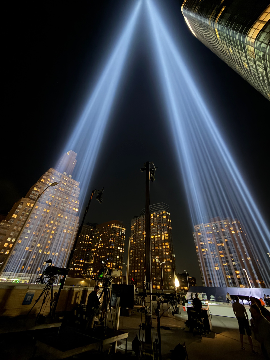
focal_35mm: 14
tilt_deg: +37.8
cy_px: 180
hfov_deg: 85.7
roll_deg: -3.0
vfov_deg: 102.1
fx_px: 146
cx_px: 135
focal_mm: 2.22
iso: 1250
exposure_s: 1/12
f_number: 2.2
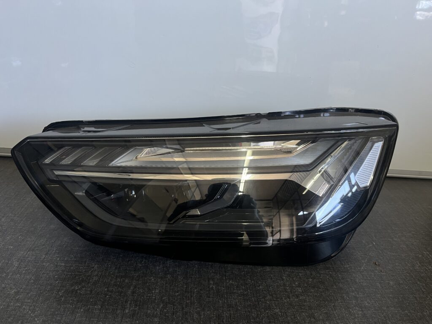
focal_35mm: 26
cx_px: 216
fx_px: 324
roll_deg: -4.8
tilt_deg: -25.5
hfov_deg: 67.3
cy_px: 162
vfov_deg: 53.1
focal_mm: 5.1
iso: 125
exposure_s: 1/74
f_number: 1.6
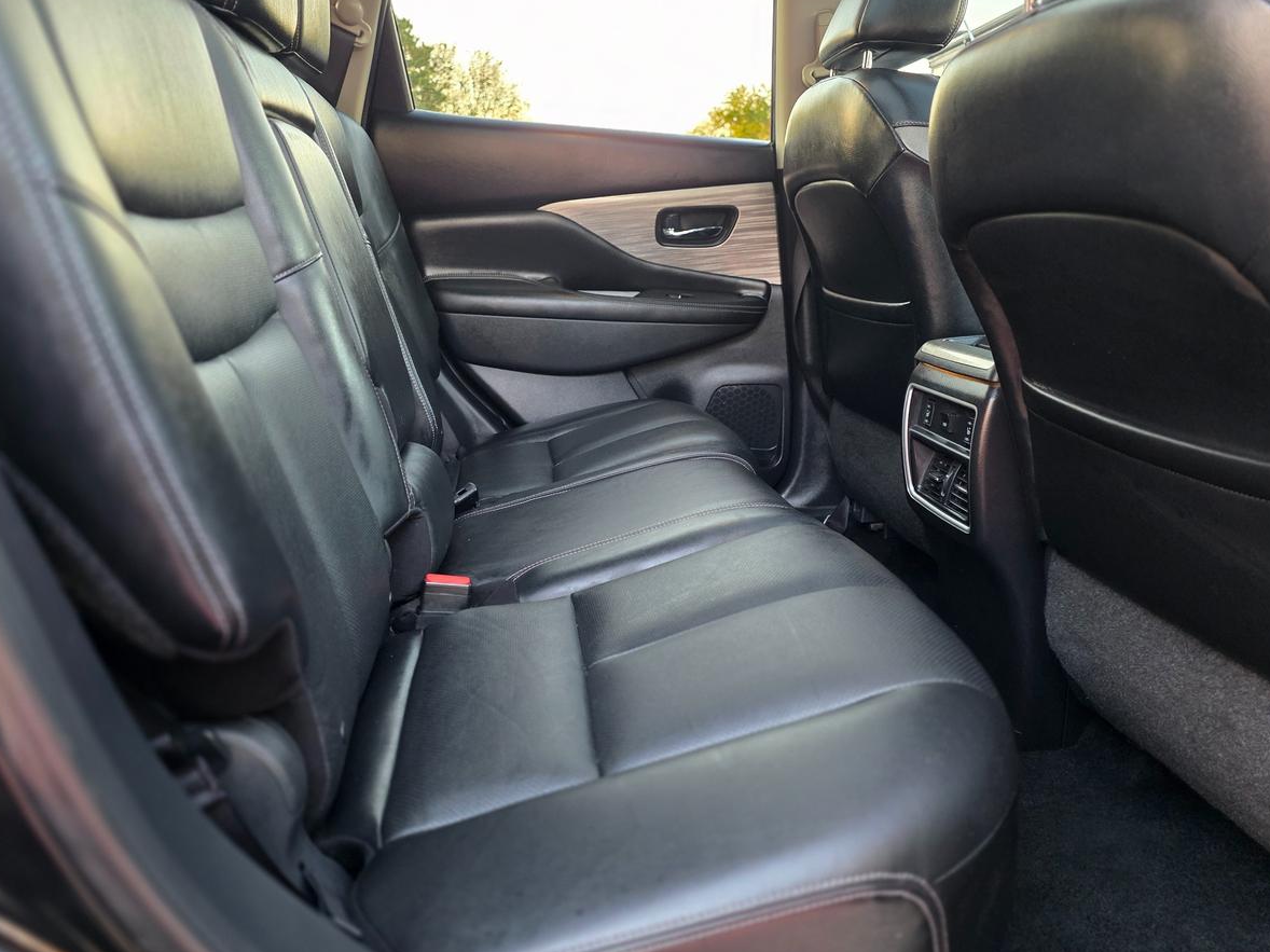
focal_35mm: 25
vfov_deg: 54.9
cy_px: 492
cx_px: 630
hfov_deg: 69.4
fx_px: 917
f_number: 1.7
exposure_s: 1/120
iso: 800
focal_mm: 6.25
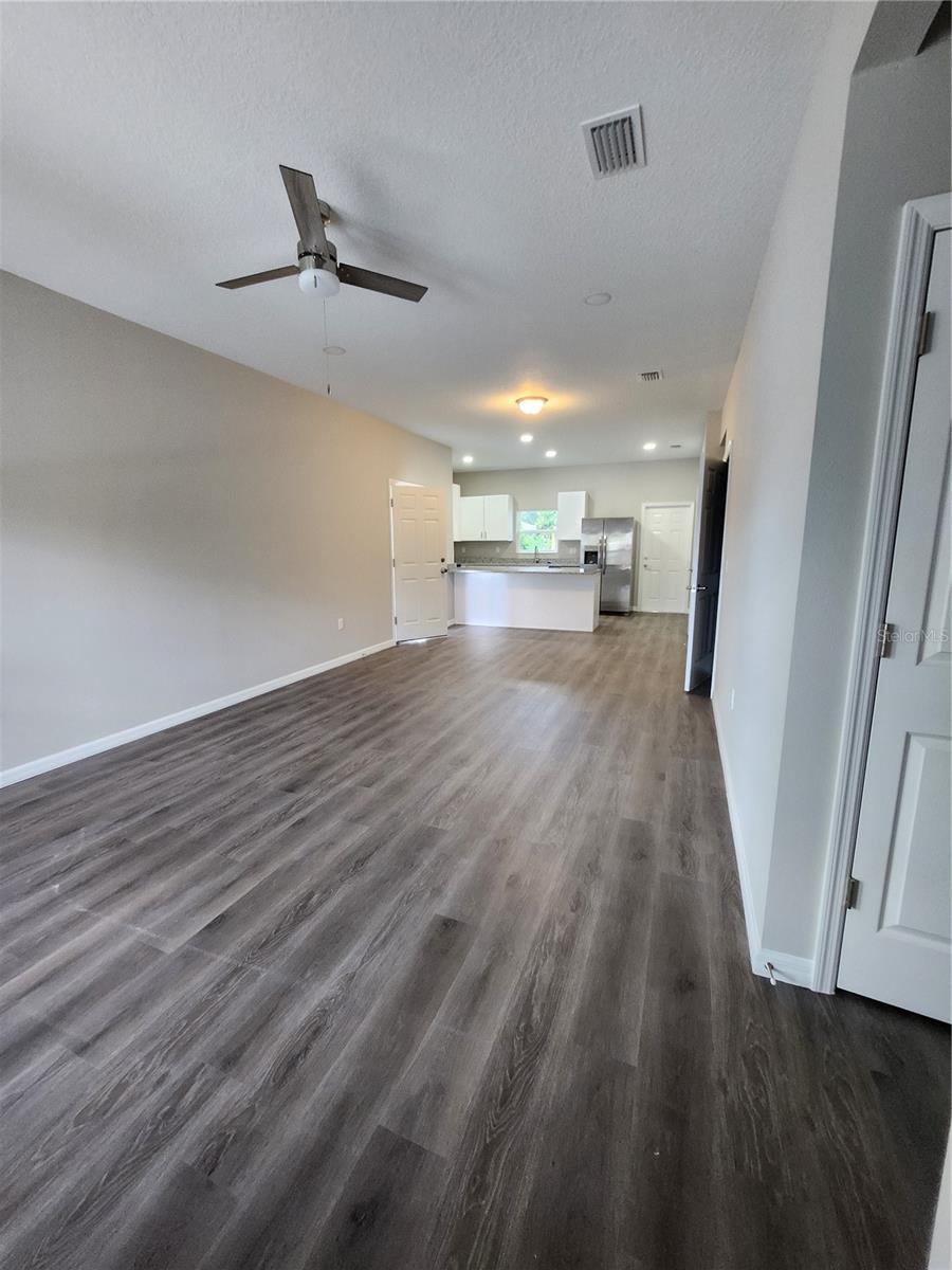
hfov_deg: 89.9
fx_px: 477
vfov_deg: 106.2
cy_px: 635
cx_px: 476
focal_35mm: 13
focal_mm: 1.74
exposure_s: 1/30
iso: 320
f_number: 2.2
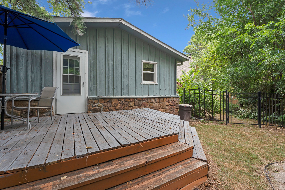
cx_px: 142
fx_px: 127
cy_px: 95
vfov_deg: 73.7
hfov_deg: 96.7
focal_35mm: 16
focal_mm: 16
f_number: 8
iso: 200
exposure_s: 1/125
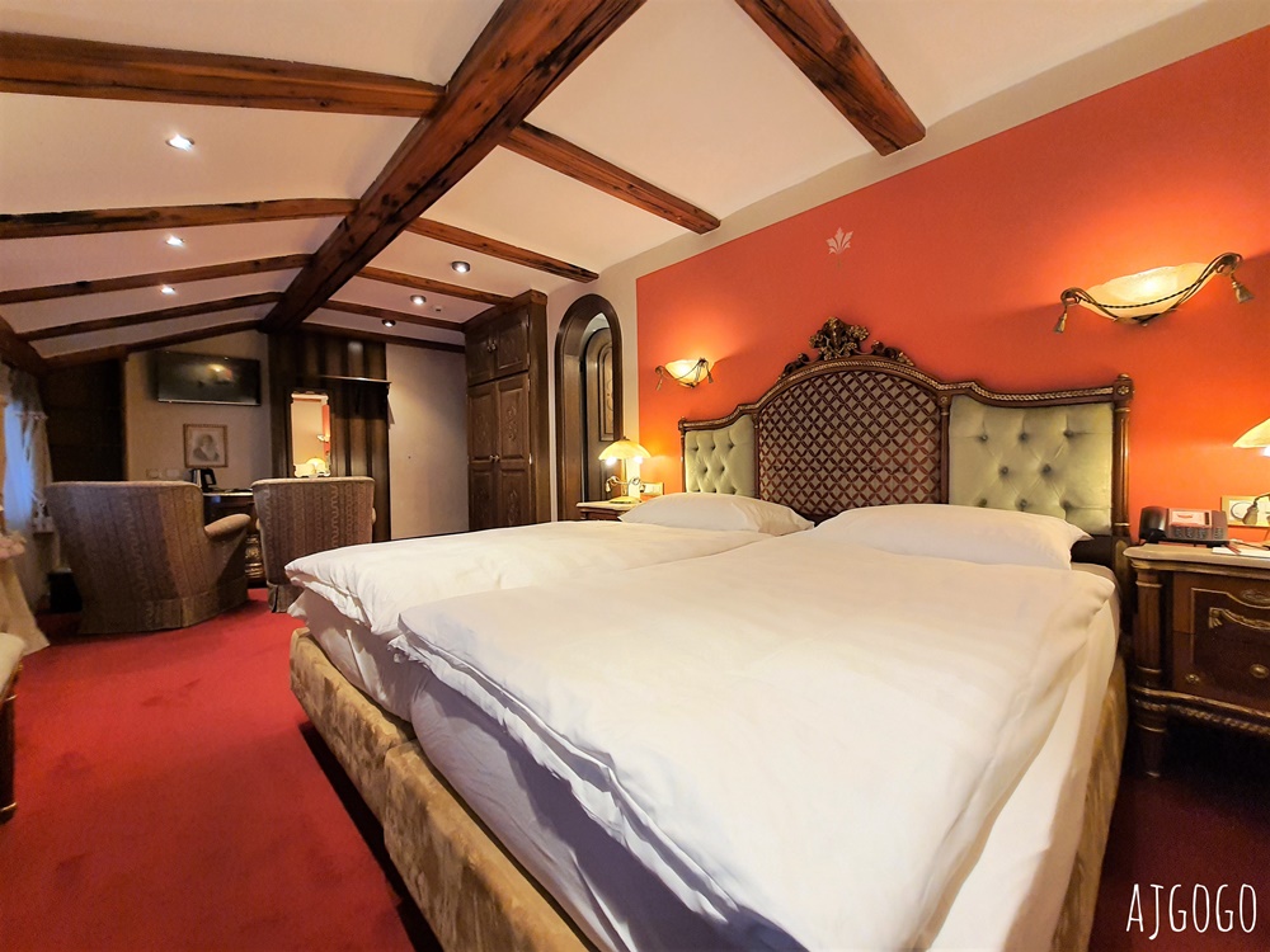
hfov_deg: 106.2
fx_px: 477
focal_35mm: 13
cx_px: 635
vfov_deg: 89.9
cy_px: 476
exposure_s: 1/50
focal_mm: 1.74
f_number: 2.2
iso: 160
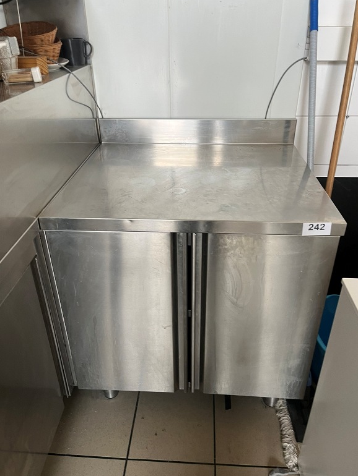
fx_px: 372
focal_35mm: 27
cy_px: 235
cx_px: 185
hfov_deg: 51.4
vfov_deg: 65.3
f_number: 1.6
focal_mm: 5.1
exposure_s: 1/49
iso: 100
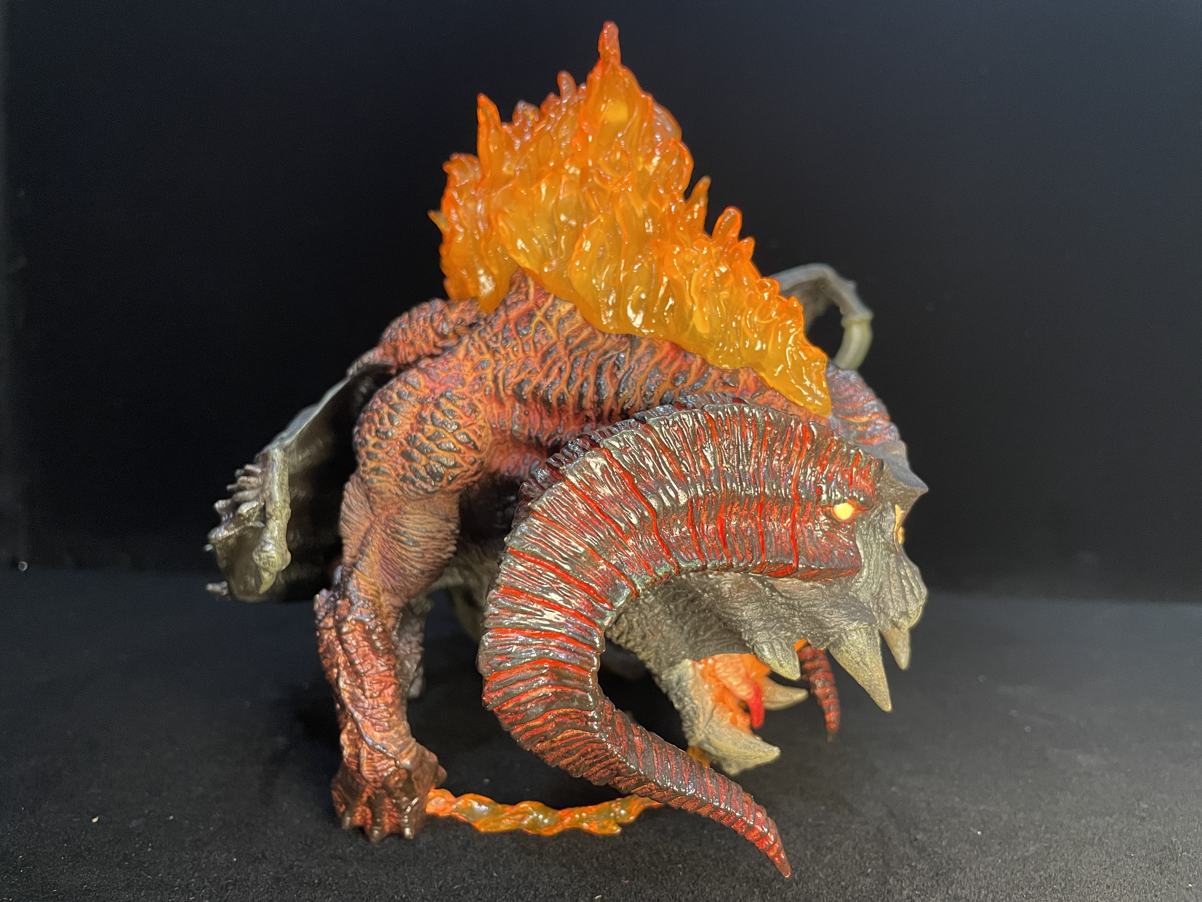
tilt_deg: -3.3
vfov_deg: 53.1
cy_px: 451
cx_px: 601
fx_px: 903
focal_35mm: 26
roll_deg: -0.5
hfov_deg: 67.3
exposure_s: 1/50
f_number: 1.6
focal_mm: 4.2
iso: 400
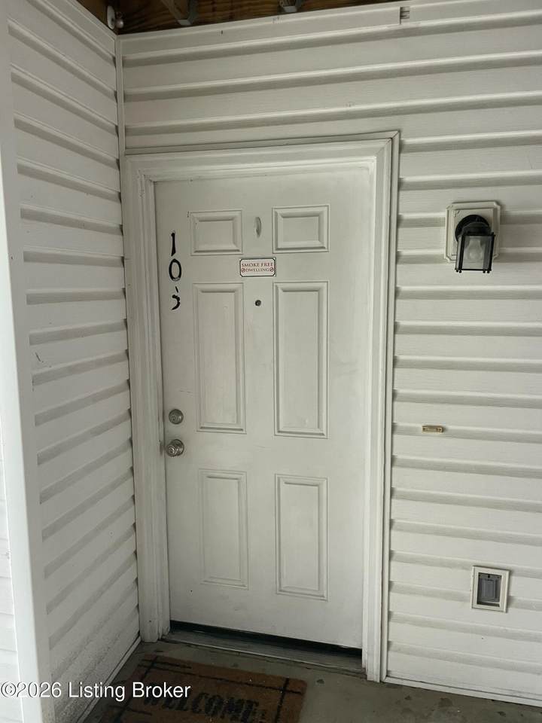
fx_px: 543
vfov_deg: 67.3
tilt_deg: -6.4
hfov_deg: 53.1
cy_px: 362
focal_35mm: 26
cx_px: 271
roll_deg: +0.7
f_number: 1.6
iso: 200
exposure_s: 1/60
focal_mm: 4.2
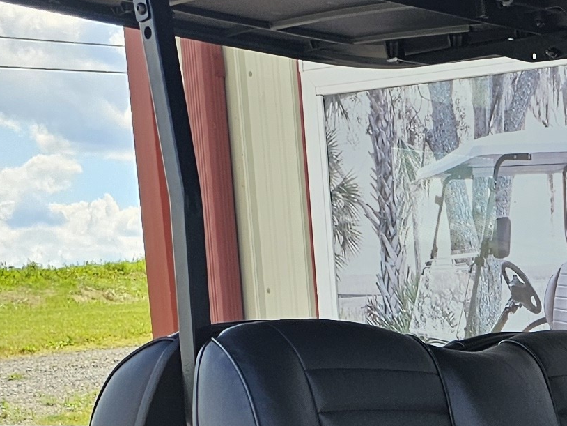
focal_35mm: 113
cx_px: 816
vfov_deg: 12.1
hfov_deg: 16.1
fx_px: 1851
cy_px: 752
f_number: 1.7
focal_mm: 6.3
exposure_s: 1/232
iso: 10
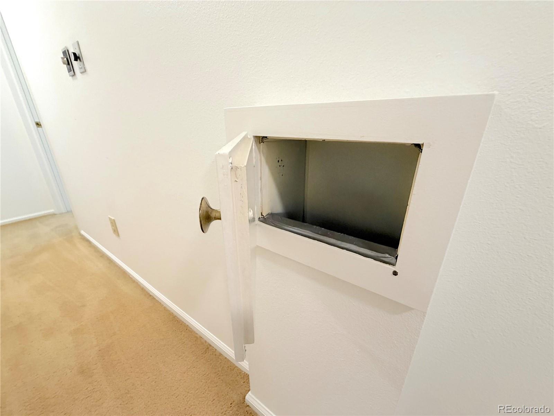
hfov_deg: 102.1
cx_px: 277
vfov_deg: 85.7
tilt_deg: -20.6
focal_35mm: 14
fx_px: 224
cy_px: 208
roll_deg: -0.1
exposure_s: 1/60
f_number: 2.2
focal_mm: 2.22
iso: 320
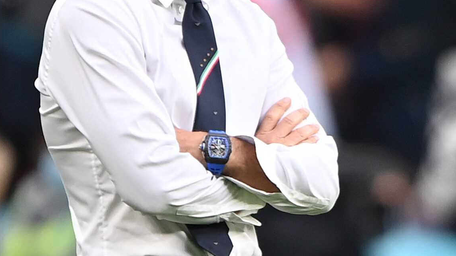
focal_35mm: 1316
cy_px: 89
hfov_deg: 1.6
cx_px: 130
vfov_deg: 0.9
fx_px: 15913
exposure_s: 1/320
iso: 1100
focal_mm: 560
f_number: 4
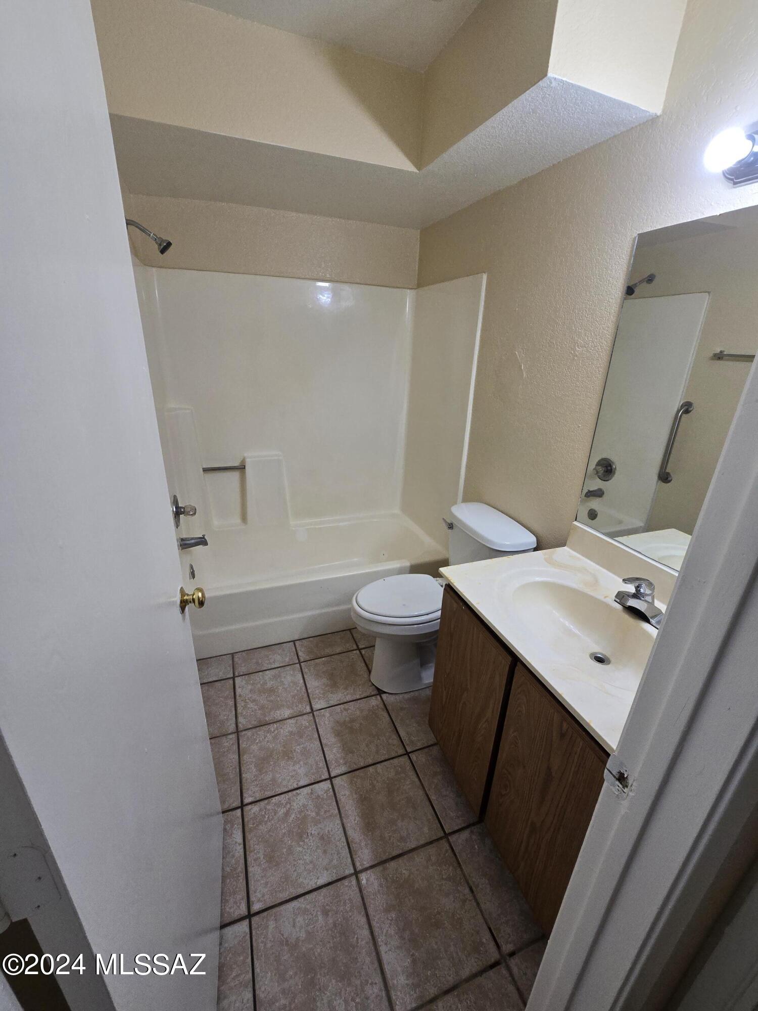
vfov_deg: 106.2
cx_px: 379
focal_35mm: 13
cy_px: 506
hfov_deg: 89.9
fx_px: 380
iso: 80
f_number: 2.2
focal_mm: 2.2
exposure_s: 1/120
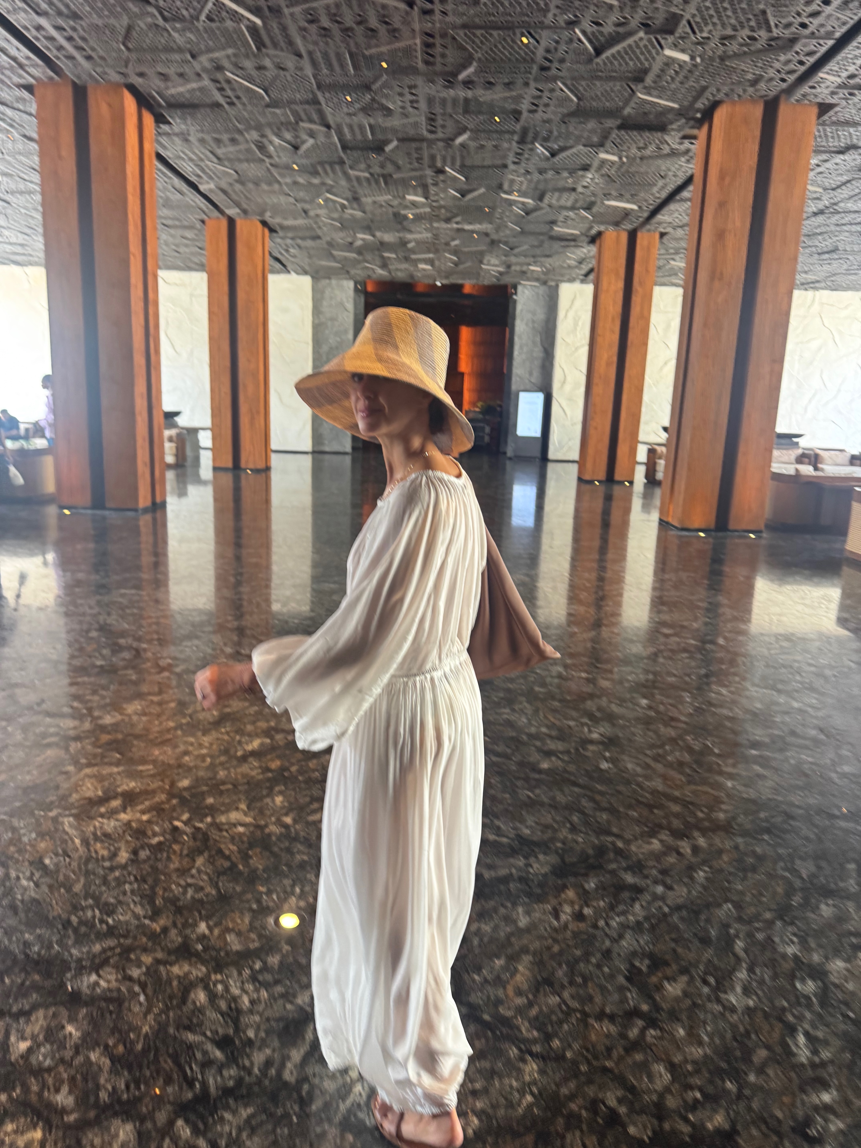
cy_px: 574
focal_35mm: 24
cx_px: 430
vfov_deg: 71.6
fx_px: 796
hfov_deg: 56.8
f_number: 1.78
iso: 200
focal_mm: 6.76
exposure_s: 1/101
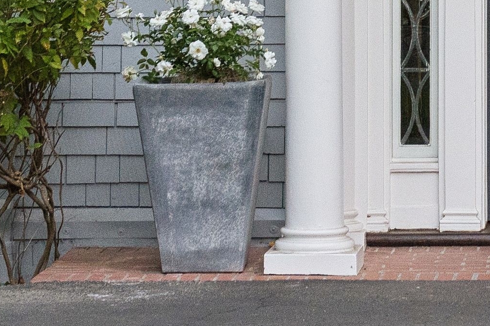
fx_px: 2899
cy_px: -383
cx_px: 651
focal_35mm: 213
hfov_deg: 9.5
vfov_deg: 6.2
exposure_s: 1/1500
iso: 2500
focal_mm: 48
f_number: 4
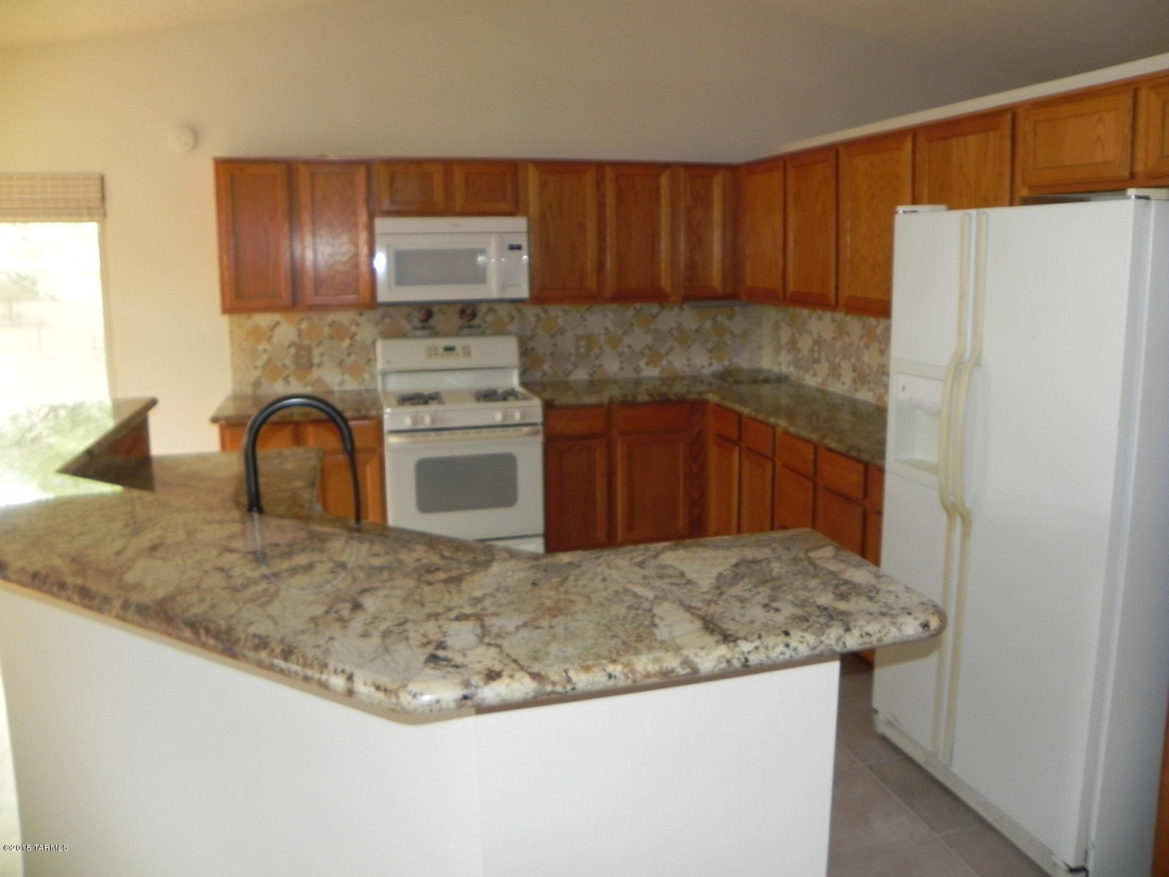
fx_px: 878
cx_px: 584
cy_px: 438
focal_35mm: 26
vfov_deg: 53.1
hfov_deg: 67.3
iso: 200
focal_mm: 4.6
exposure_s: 1/30
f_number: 2.8
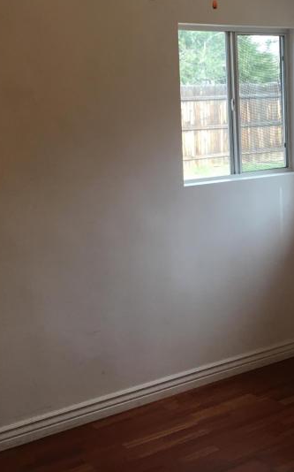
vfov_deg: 34.5
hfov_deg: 21.4
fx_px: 758
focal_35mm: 59
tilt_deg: -7.1
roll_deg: +1.8
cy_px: 204
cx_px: 270
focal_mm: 4.15
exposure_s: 1/30
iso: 32
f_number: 2.2
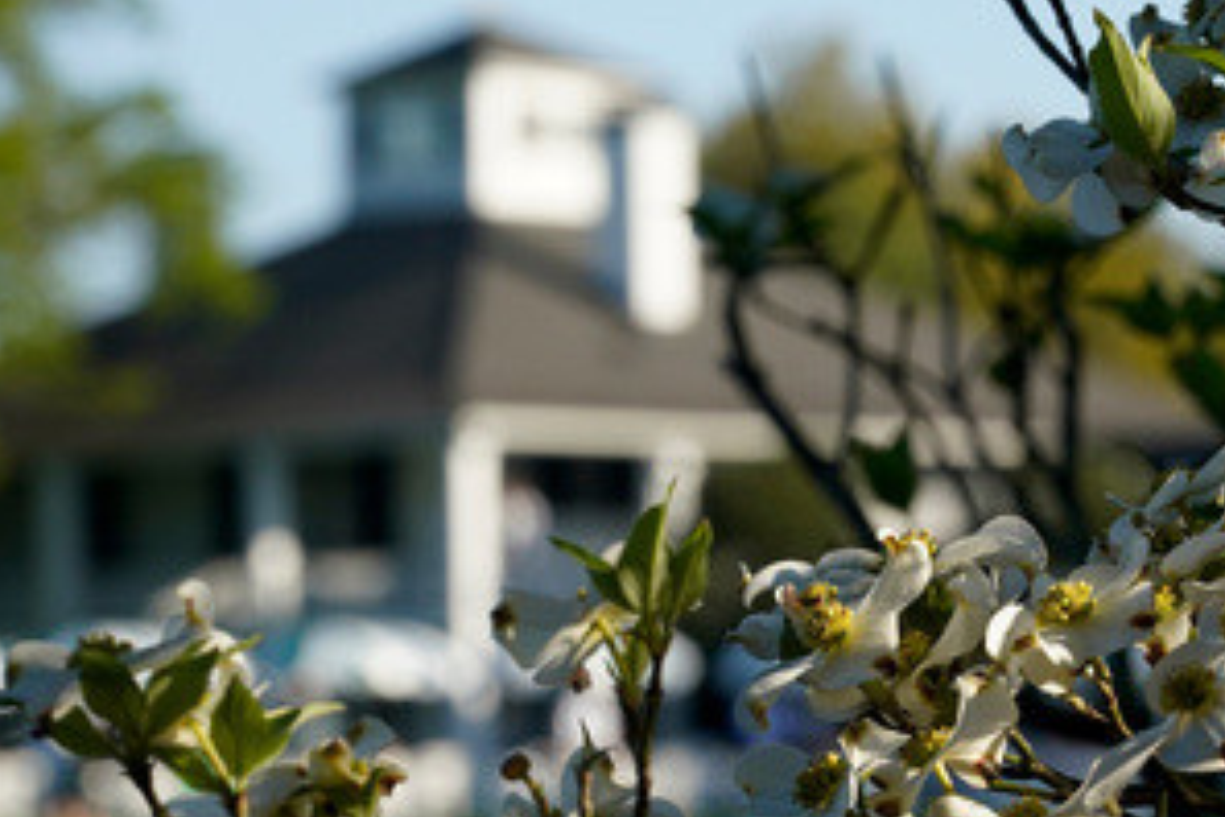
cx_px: 841
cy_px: 567
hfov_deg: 8.8
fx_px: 7928
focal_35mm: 233
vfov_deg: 5.9
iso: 1250
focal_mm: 135
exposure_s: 1/800
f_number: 13
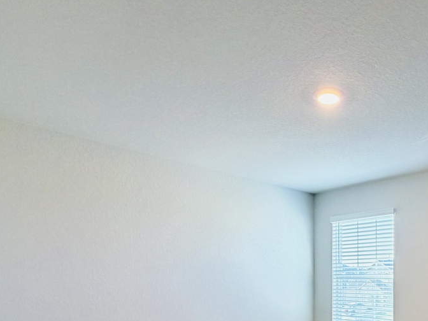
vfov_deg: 43.5
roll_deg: +0.0
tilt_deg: +0.5
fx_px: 371
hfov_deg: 56.2
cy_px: 276
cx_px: 334
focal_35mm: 30
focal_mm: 2.22
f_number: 2.2
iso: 160
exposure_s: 1/60
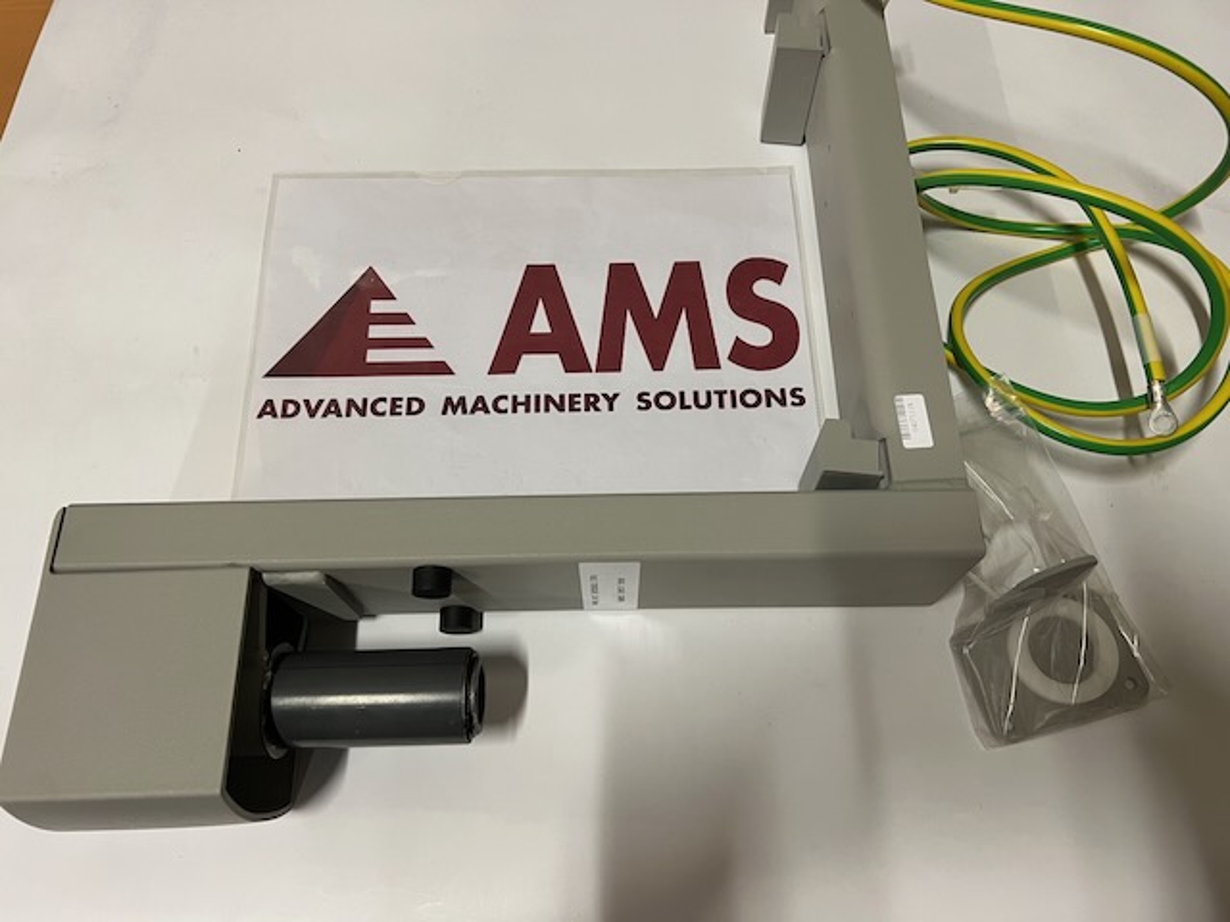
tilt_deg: -66.7
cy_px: 461
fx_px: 924
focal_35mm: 26
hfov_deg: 67.3
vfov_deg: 53.1
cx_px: 615
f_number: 1.5
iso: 125
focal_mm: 5.7
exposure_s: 1/50
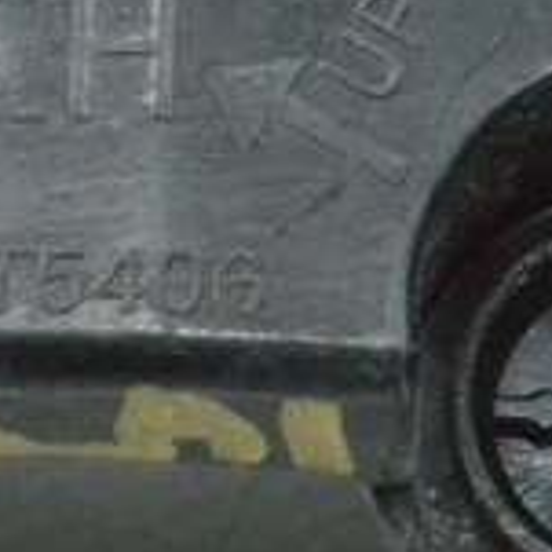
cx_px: -325
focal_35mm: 298
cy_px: 113
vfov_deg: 5.9
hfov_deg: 5.8
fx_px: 5373
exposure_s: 1/50
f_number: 18
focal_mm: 55
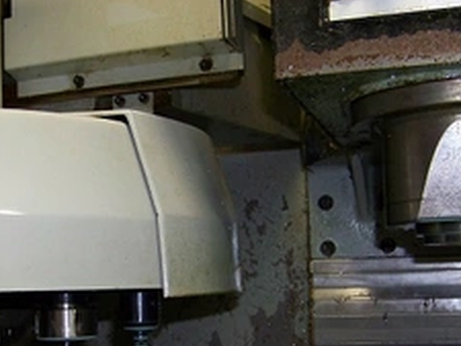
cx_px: 141
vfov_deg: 22.7
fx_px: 853
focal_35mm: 64
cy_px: 274
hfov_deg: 30.0
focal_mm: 5.85
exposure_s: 1/30
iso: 200
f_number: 2.8
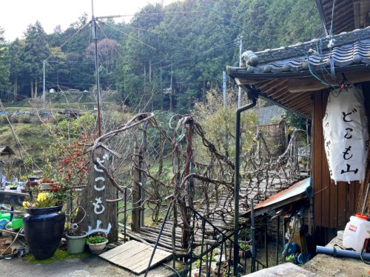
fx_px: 278
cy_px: 138
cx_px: 185
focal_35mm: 26
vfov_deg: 53.1
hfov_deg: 67.3
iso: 50
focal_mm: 5.1
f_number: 1.6
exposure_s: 1/162
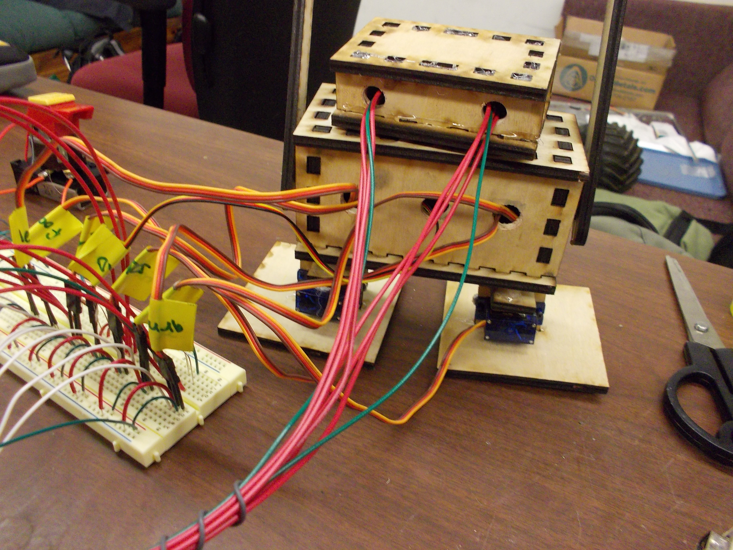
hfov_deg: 61.7
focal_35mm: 29
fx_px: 614
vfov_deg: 48.2
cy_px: 275
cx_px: 366
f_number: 3.3
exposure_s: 1/25
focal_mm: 4.1
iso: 320
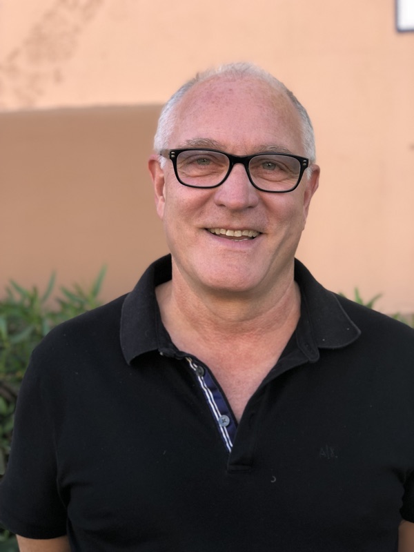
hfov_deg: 25.7
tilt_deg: -0.4
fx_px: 909
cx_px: 207
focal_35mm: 57
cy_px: 276
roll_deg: +0.0
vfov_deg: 33.8
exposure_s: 1/90
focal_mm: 6.6
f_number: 2.8
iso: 40
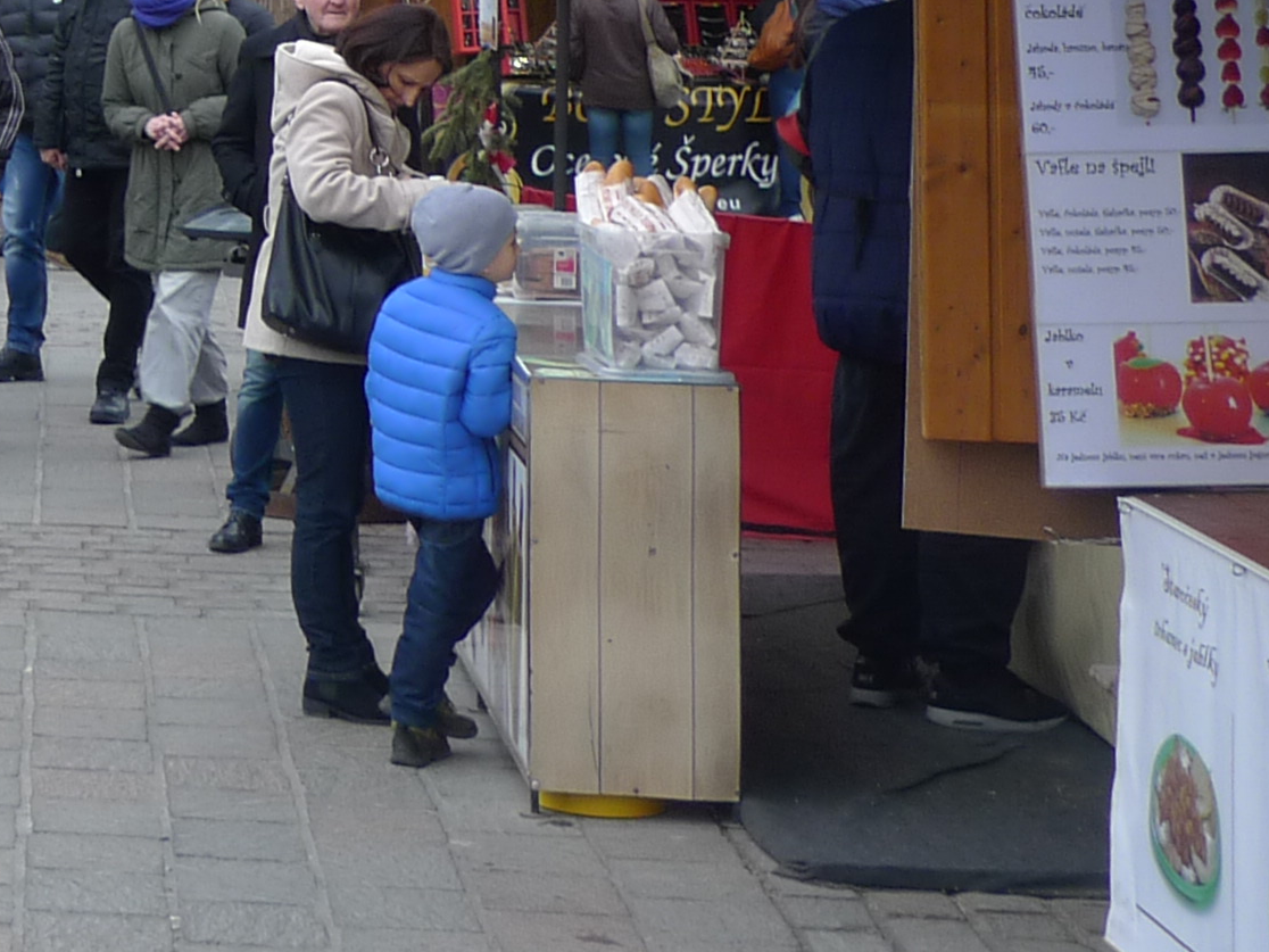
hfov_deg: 15.0
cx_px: -708
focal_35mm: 121
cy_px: -558
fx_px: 4436
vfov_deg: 11.6
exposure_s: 1/125
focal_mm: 7.9
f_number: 2.5
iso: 80
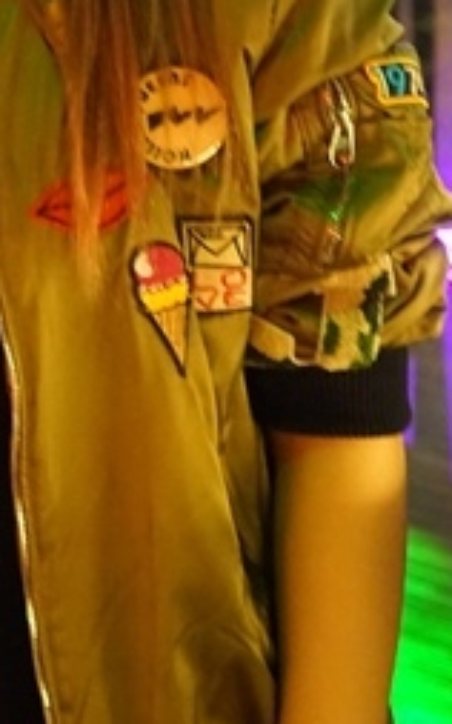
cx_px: -323
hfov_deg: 11.8
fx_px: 2031
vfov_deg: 19.5
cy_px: -24
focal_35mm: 103
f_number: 4
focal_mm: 32
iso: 5000
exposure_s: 1/4
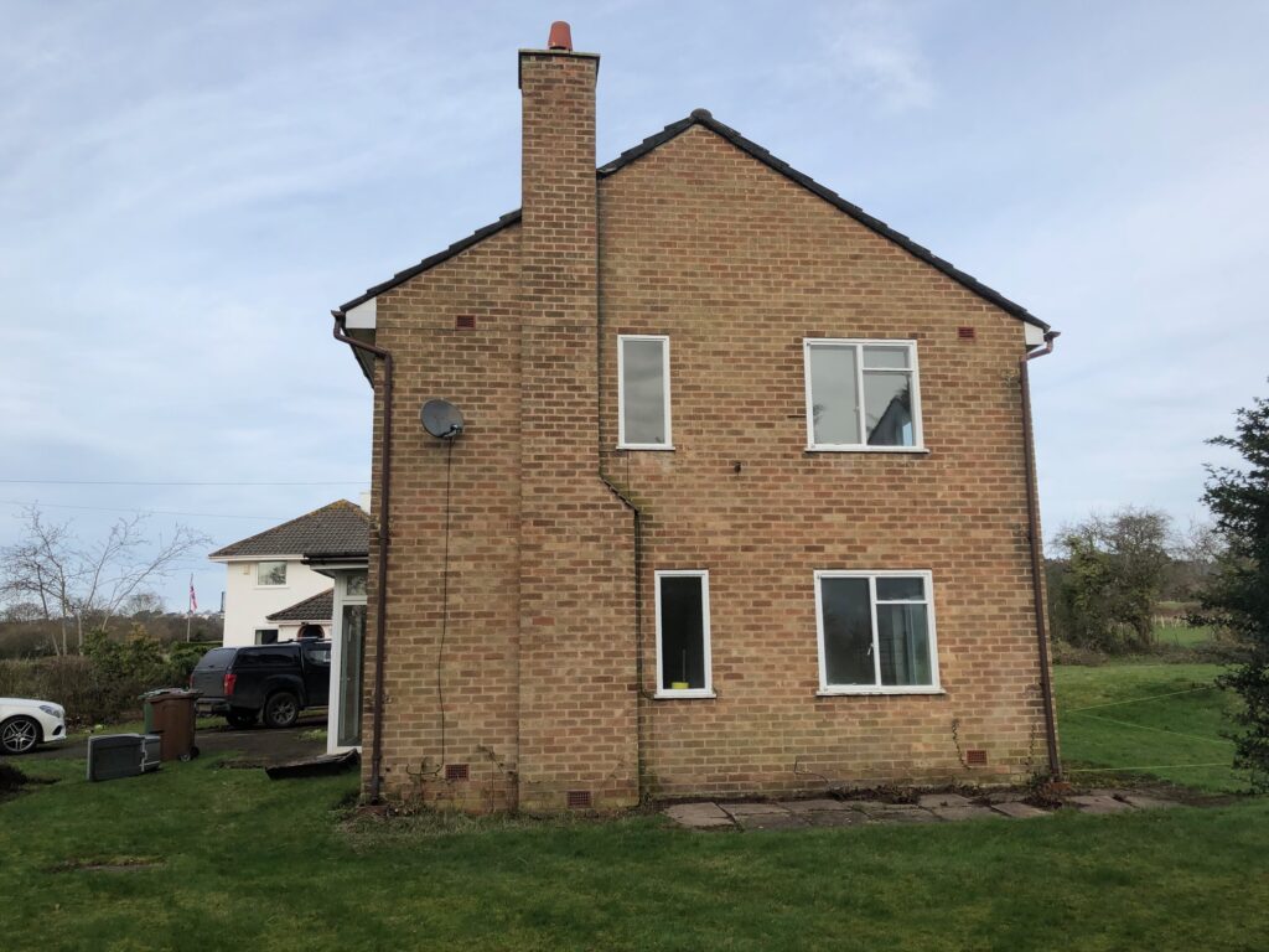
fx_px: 1026
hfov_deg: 63.4
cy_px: 476
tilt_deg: +10.6
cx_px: 634
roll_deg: +2.0
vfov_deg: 49.7
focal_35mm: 28
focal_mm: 3.99
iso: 20
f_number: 1.8
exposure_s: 1/1066
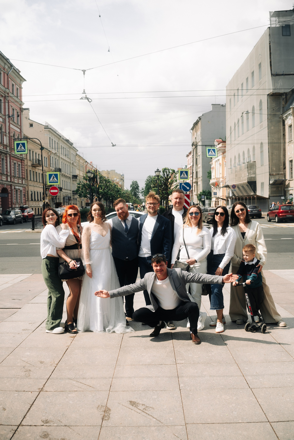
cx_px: 147
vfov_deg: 54.4
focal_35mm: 35
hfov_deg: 37.9
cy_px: 220
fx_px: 429
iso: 160
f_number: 3.5
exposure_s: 1/500
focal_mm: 35
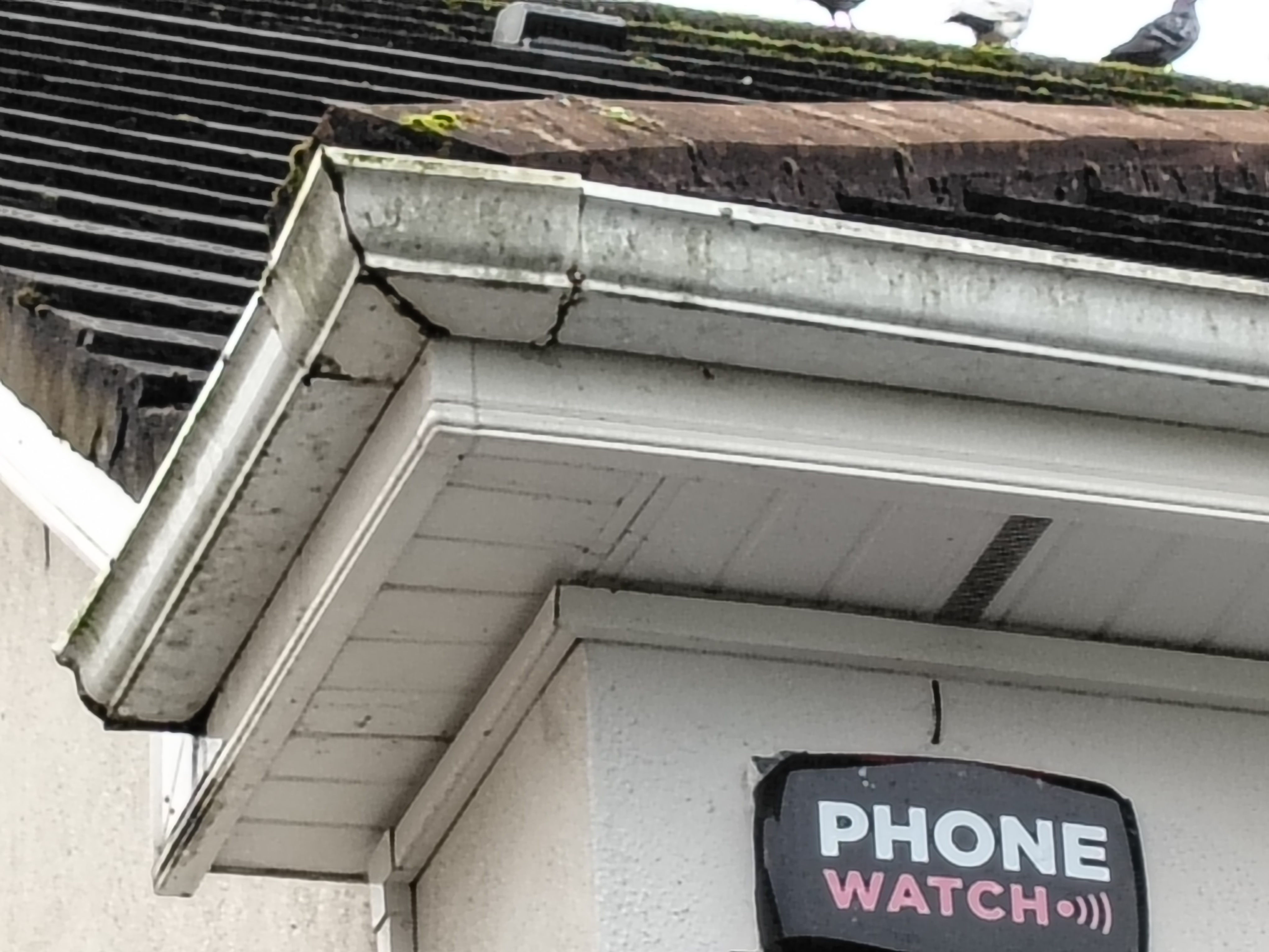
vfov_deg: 6.9
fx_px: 7882
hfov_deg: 9.2
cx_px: 634
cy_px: 476
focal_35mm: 215
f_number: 1.8
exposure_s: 1/234
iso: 100
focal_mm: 4.05
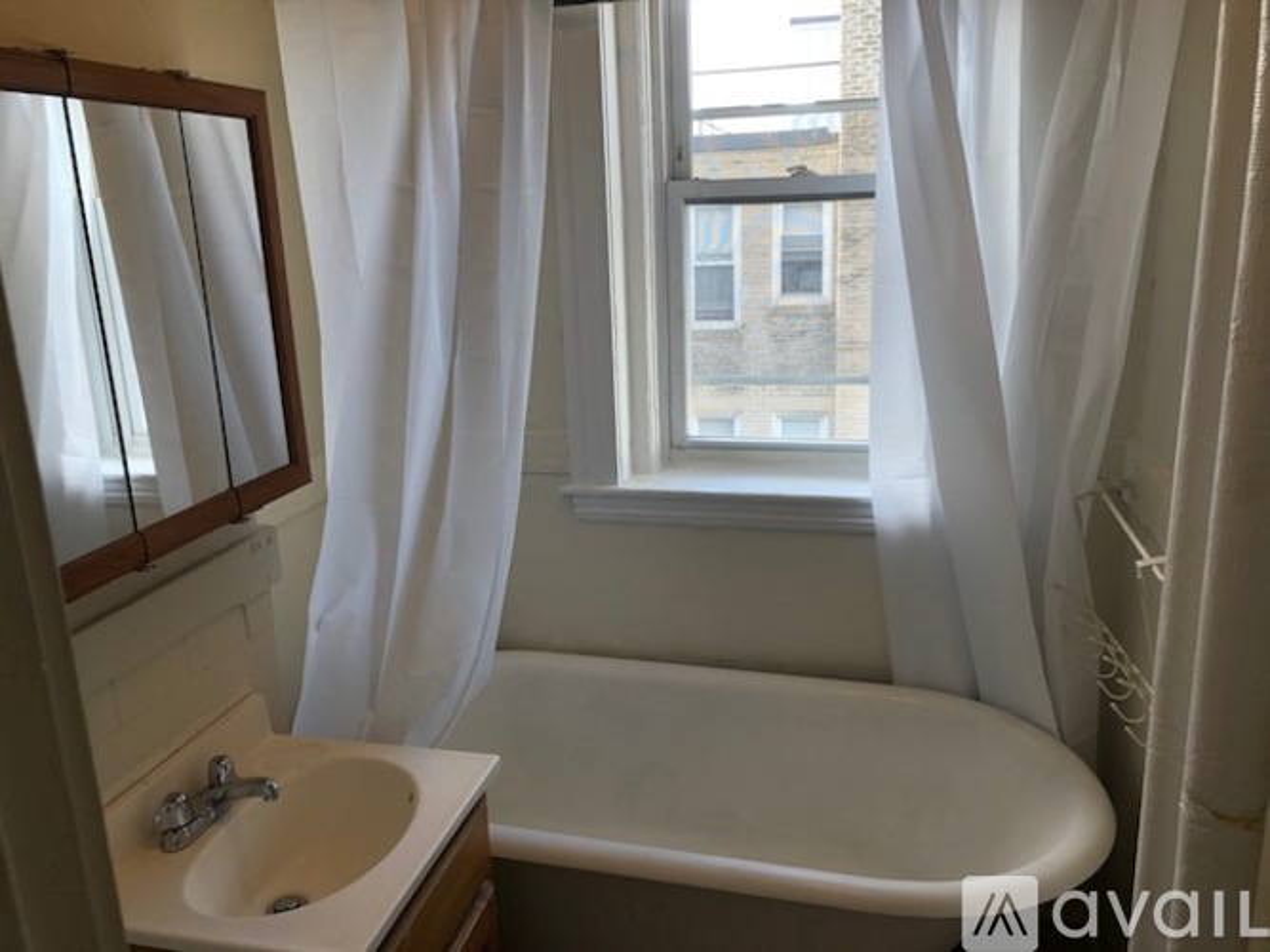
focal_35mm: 28
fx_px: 1027
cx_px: 635
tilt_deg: -12.6
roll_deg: +3.1
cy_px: 476
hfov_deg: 63.5
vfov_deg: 49.7
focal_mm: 3.99
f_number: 1.8
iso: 32
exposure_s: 1/120
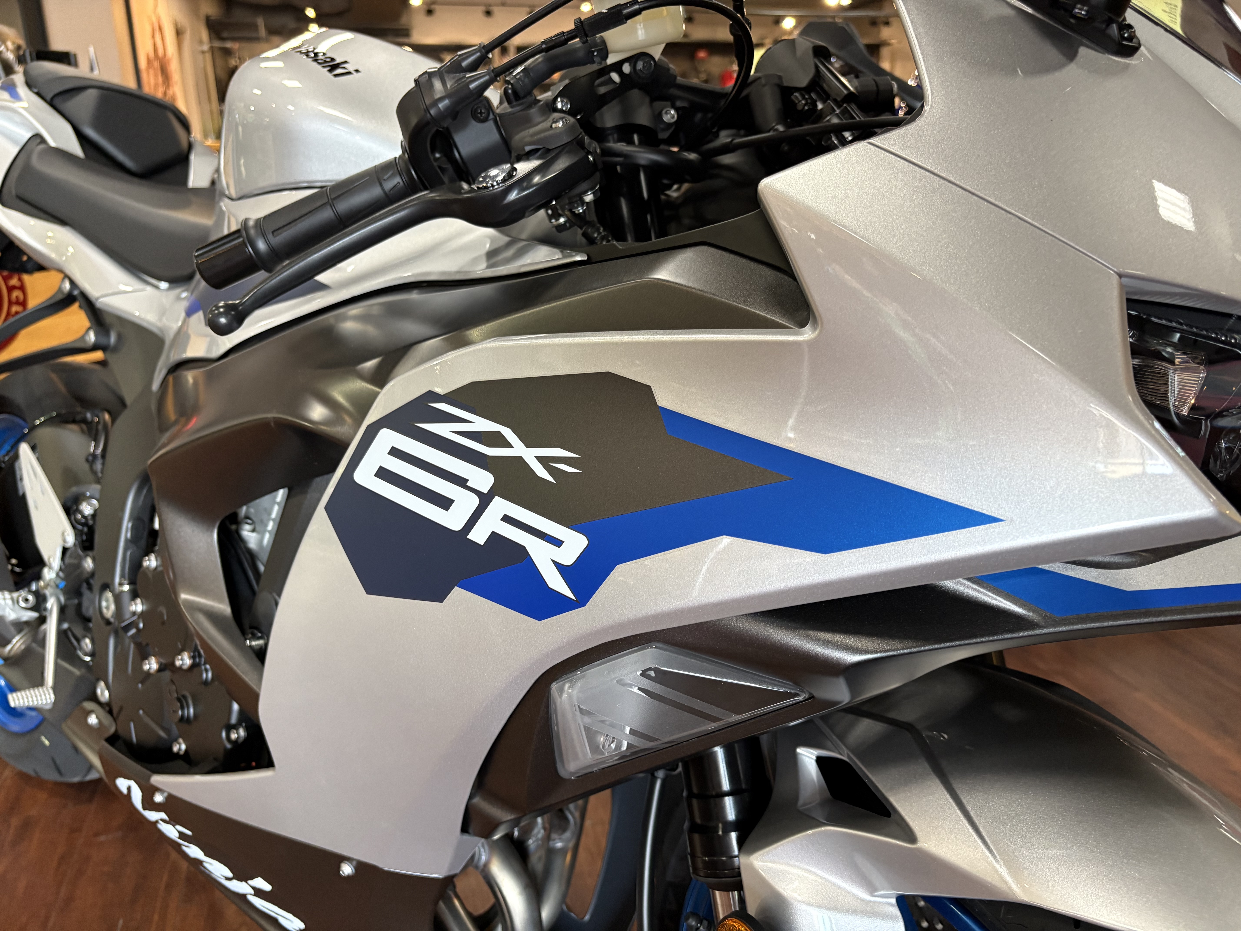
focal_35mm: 26
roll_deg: -0.2
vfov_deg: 53.1
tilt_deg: -17.3
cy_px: 466
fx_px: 932
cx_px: 620
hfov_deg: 67.3
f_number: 1.6
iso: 200
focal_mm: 5.96
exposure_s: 1/60
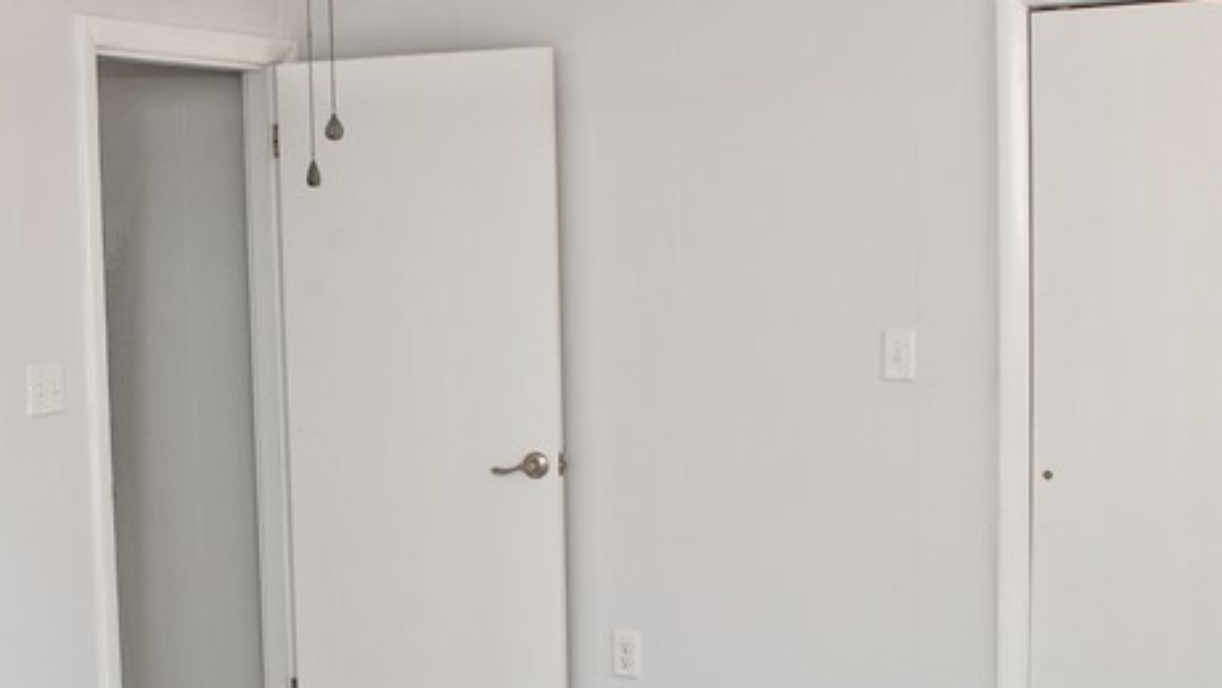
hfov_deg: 35.0
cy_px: 445
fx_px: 1912
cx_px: 380
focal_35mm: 59
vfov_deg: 20.3
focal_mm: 24
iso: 320
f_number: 5.6
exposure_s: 1/100
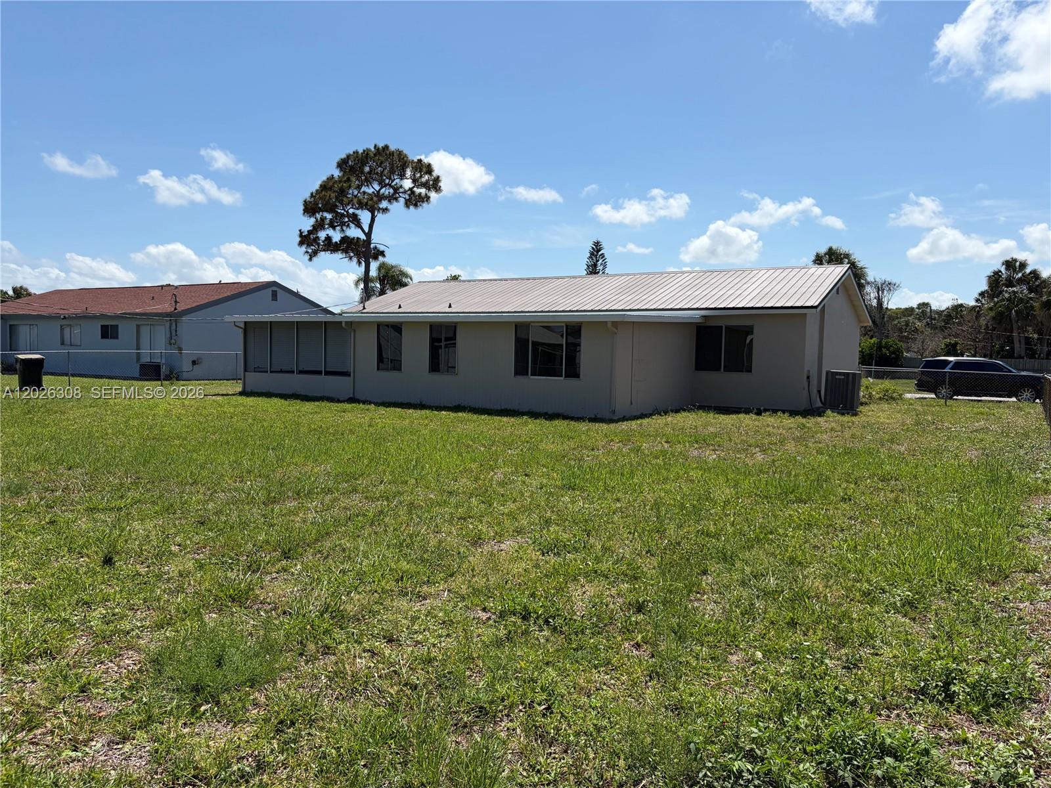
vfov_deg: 53.1
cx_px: 526
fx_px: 789
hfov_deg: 67.3
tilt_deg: -2.4
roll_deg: -1.0
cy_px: 394
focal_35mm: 26
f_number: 1.6
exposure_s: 1/6993
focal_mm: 5.96
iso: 64
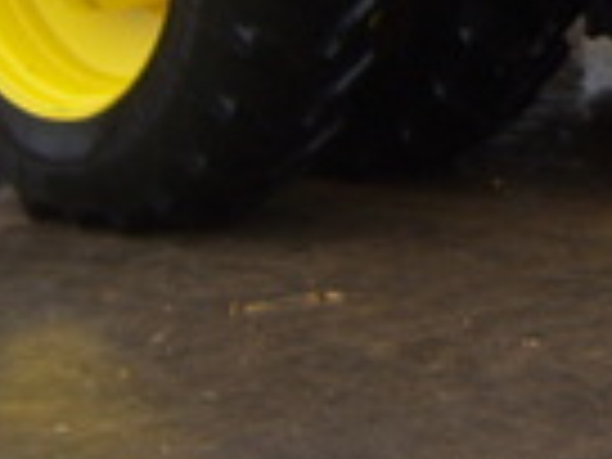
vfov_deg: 9.8
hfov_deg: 12.6
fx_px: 2546
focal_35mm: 144
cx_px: 1058
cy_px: -356
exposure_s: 1/250
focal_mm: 7.5
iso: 80
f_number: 2.8
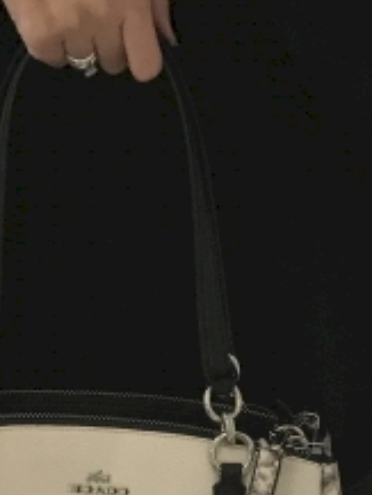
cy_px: 789
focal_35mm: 103
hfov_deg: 14.3
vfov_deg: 16.9
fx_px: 1474
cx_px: 43
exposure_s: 1/30
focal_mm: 3.99
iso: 25
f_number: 1.8
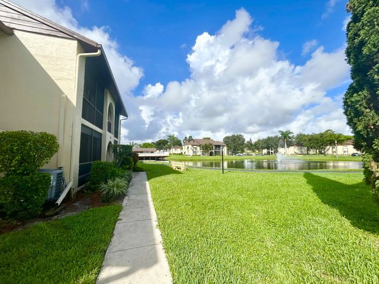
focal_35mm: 14
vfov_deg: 85.7
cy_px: 142
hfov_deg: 102.1
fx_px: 153
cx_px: 190
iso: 32
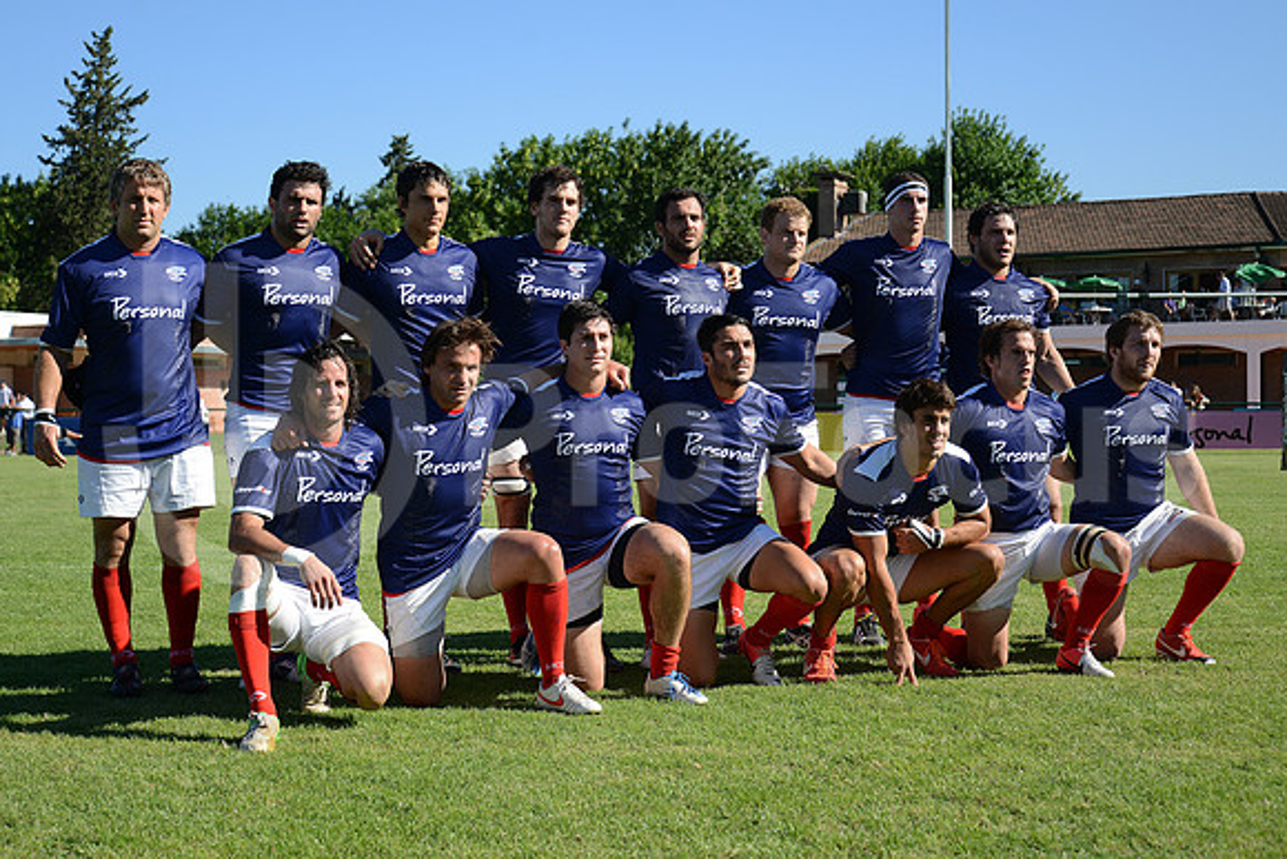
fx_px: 1859
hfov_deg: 38.2
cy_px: 430
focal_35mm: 52
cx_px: 644
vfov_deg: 26.0
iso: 250
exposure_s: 1/1250
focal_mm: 52
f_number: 4.5
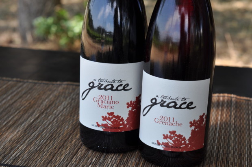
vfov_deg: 18.1
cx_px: 126
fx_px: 524
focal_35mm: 75
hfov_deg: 27.0
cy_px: 84
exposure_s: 1/160
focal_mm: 50
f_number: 6.3
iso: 200
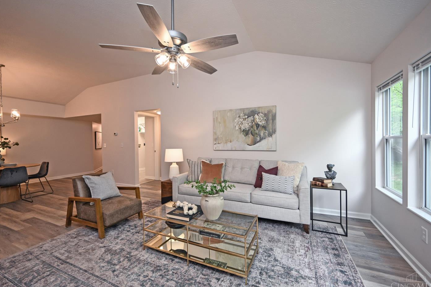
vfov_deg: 77.3
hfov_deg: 100.3
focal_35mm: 15
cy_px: 143
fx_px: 180
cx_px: 207
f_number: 4
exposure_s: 1/60
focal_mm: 14
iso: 360
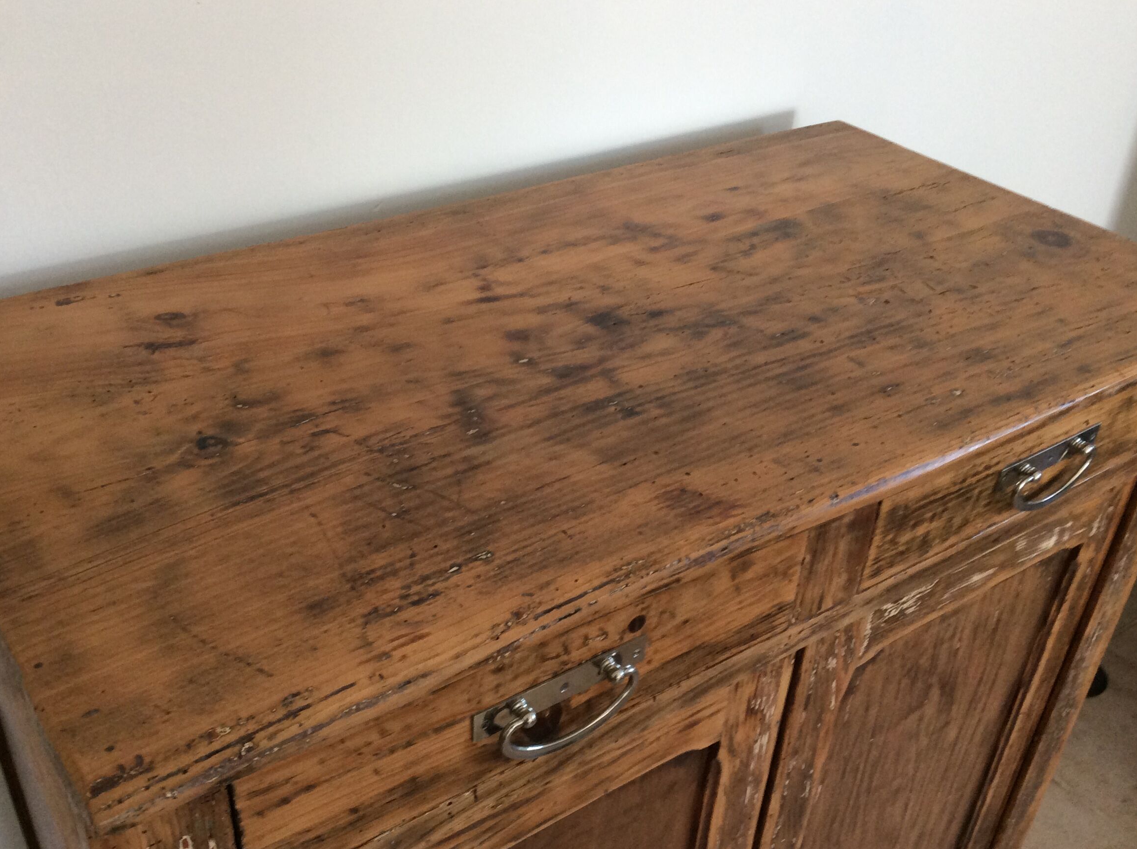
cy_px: 469
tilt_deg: -36.7
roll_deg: -1.3
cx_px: 559
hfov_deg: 51.4
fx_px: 1181
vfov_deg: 39.5
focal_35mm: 36
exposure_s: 1/25
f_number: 2.4
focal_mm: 3.3
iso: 80
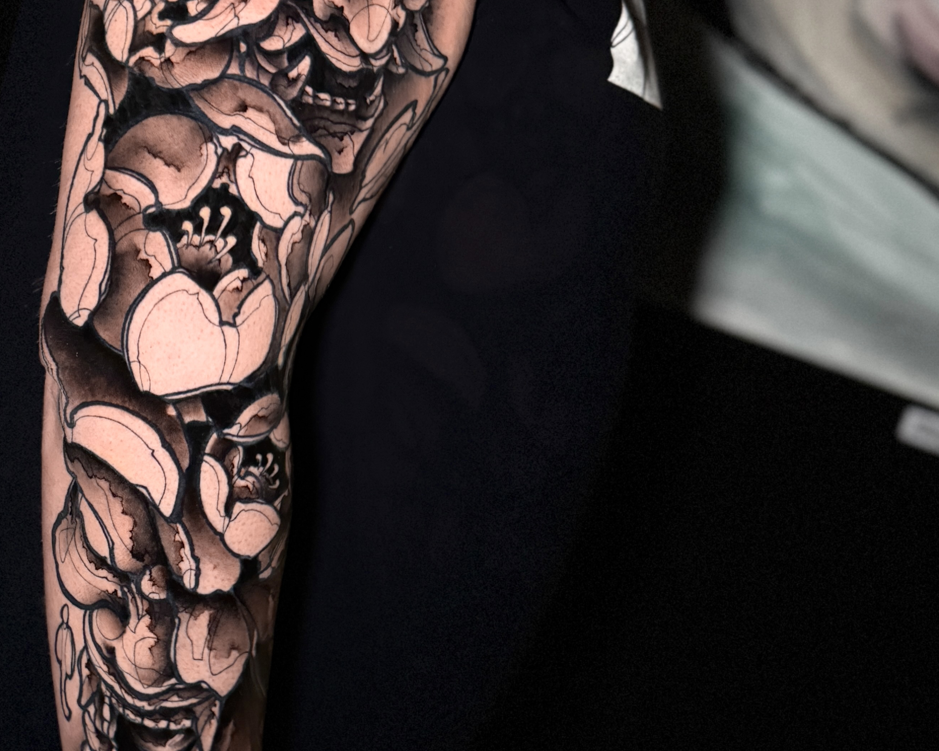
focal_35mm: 51
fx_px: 1417
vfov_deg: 29.6
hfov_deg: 35.6
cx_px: 209
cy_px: 275
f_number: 1.8
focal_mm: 6.76
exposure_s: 1/25
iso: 1250
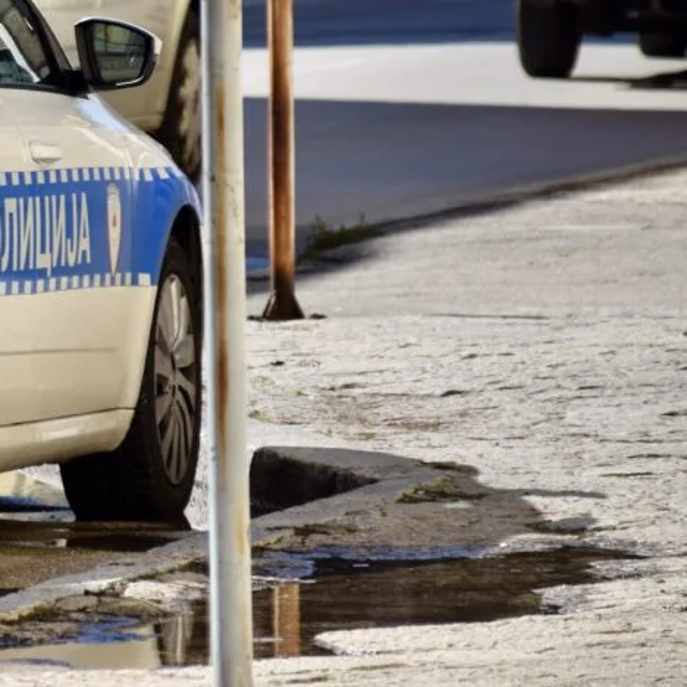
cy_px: 199
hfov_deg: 2.3
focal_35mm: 767
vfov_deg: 2.3
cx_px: -241
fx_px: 17222
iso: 200
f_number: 6.3
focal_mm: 220
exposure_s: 1/640
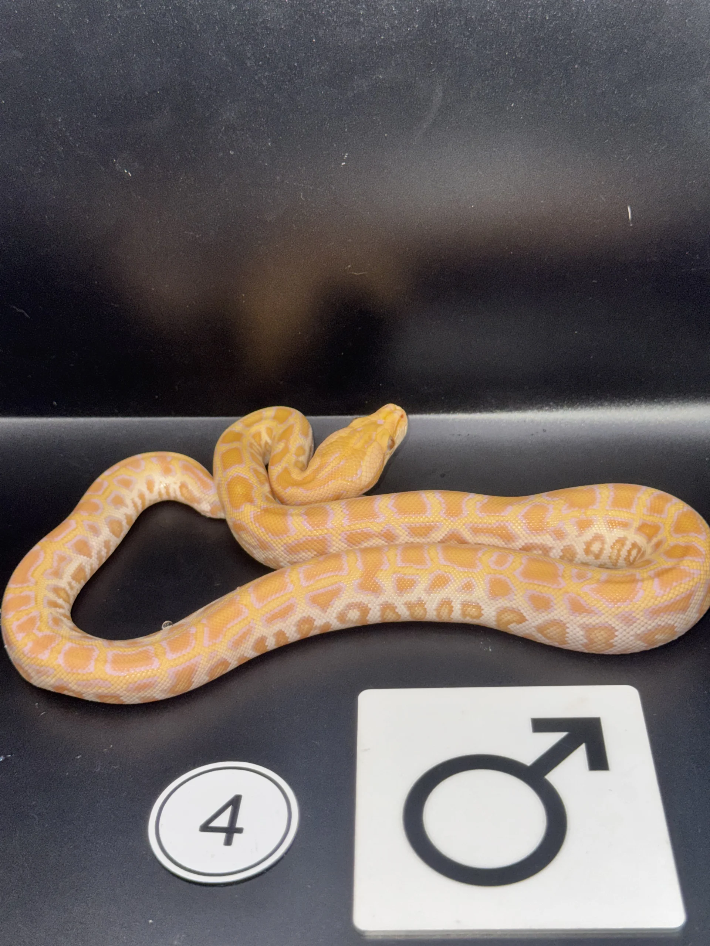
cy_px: 473
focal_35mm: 48
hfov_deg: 30.3
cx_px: 355
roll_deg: +2.9
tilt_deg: -39.2
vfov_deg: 39.7
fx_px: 1313
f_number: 1.78
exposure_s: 1/122
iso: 50
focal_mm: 6.76
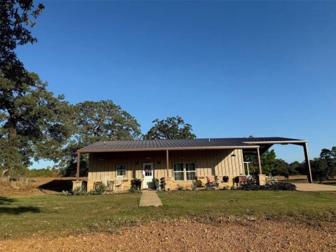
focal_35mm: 24
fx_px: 233
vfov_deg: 56.8
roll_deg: +2.3
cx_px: 168
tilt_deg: +11.4
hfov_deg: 71.6
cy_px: 126
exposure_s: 1/3759
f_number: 1.78
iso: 80
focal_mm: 6.76
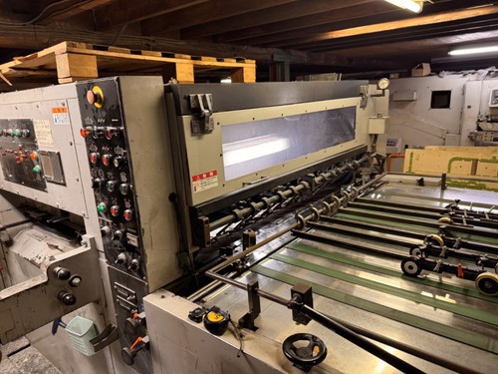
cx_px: 249
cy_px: 187
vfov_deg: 56.8
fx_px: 345
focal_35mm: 24
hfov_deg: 71.6
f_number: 1.78
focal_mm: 6.76
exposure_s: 1/60
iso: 250
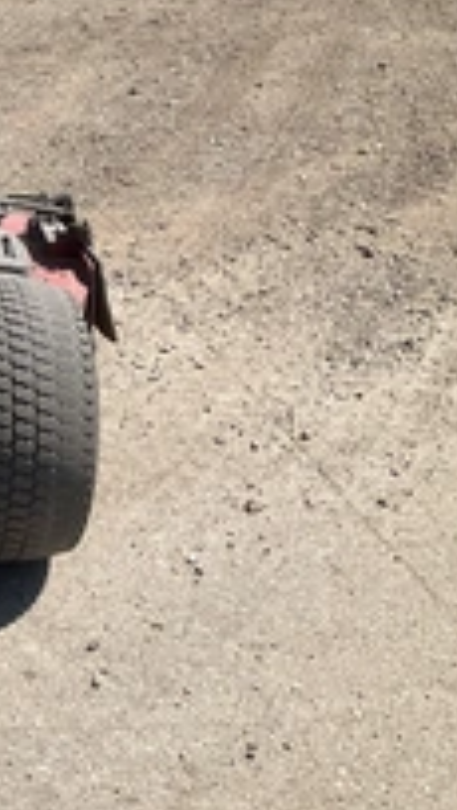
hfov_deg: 16.8
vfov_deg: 33.8
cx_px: -310
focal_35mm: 62
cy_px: 349
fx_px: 1333
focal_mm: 3
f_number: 1.8
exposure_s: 1/1279
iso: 25
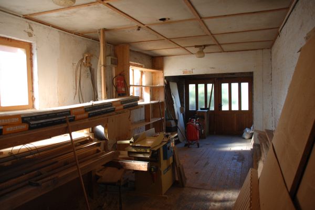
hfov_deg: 67.4
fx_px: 236
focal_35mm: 27
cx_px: 158
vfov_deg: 47.9
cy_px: 105
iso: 450
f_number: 3.5
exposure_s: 1/125
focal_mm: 18
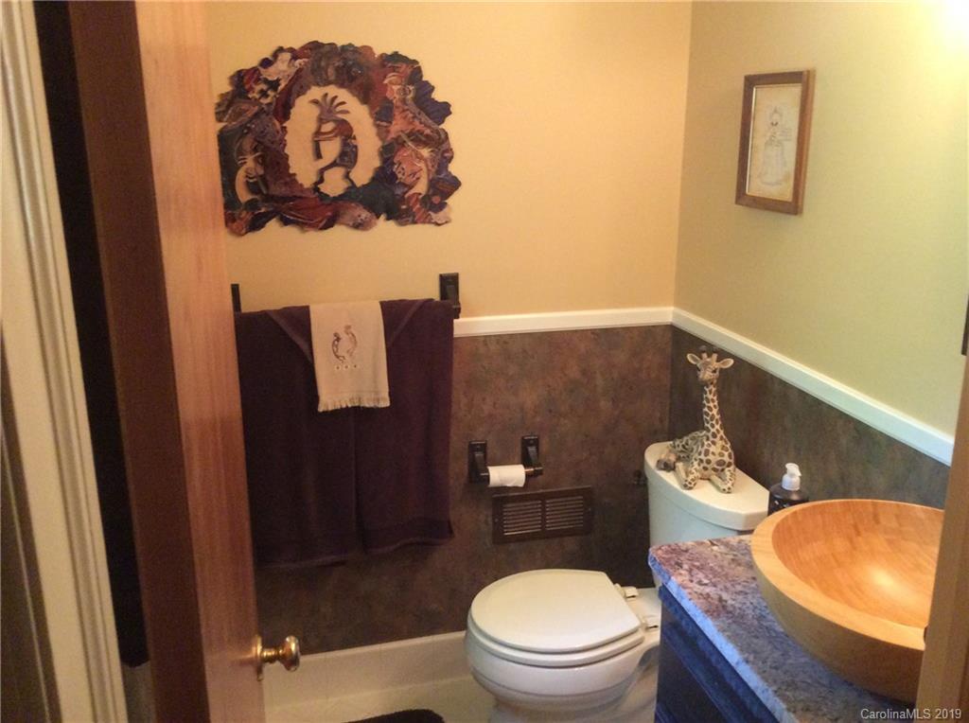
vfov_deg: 44.0
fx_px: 894
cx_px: 484
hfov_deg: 56.9
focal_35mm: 32
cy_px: 362
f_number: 2.4
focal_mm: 3.3
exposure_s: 1/24
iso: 320
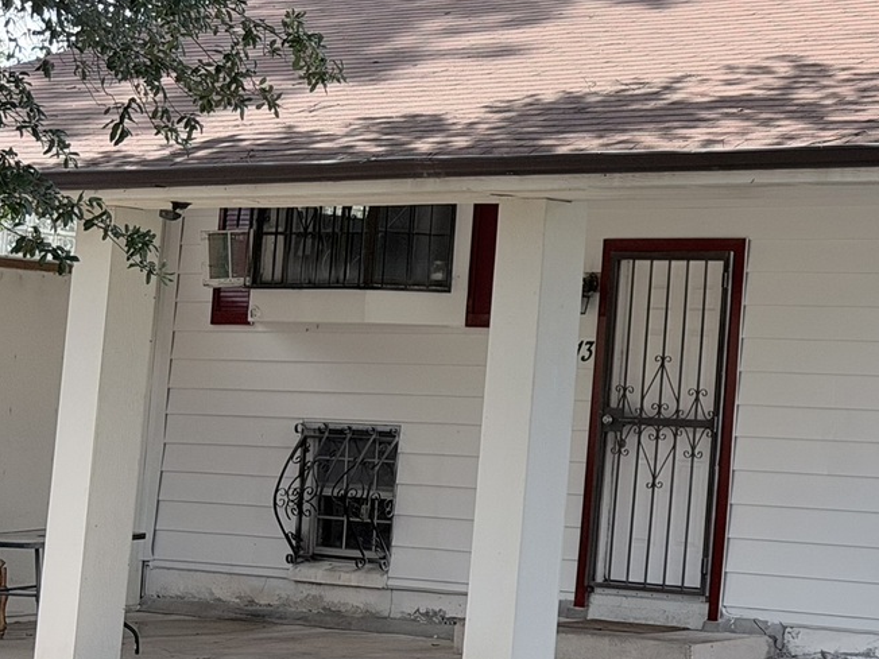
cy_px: 146
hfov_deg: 17.9
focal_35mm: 106
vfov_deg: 13.9
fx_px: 2692
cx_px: 968
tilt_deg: +5.1
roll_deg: -1.7
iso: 80
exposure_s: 1/1608
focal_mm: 6.76
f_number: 1.78
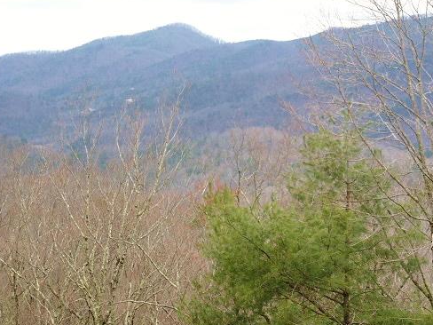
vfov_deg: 11.8
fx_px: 1576
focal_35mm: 126
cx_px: 277
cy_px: 144
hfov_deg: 15.6
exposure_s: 1/125
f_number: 5
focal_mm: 17.3
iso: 100
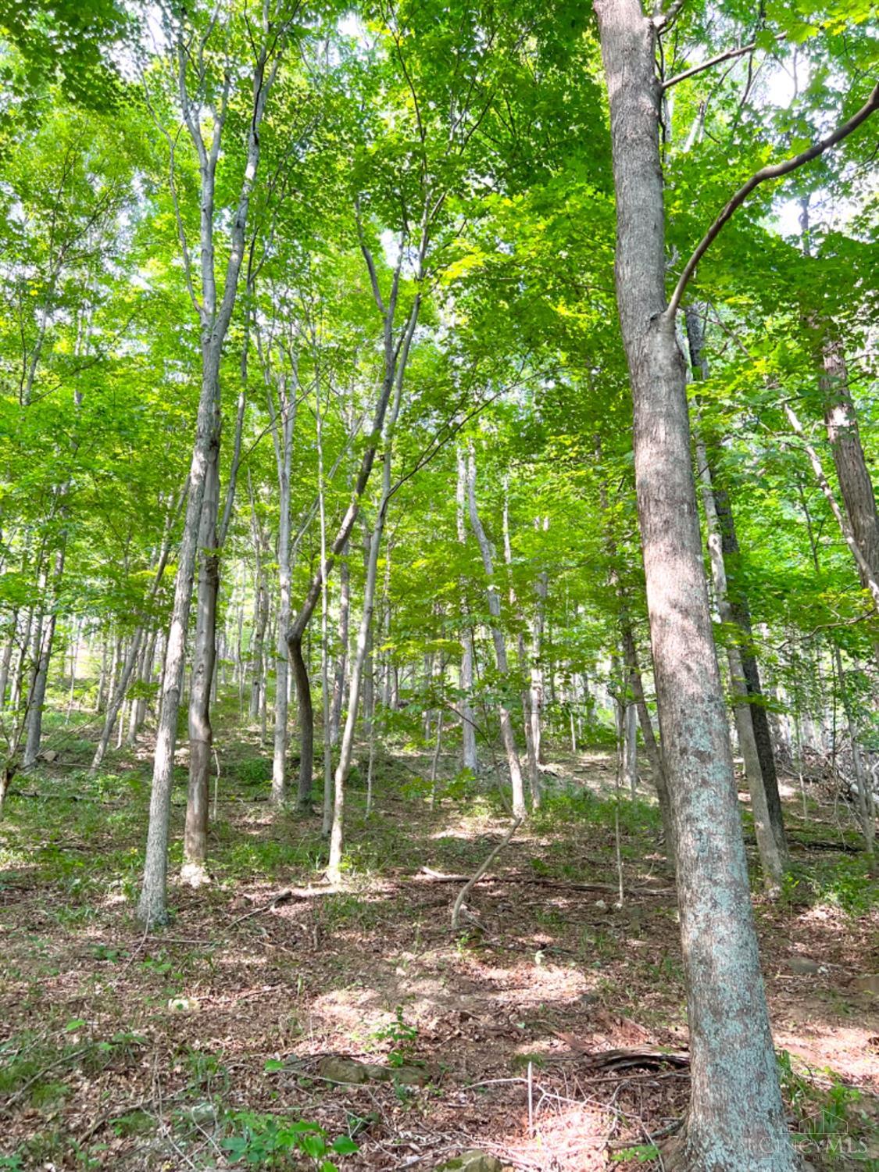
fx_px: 880
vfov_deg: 67.3
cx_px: 440
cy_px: 586
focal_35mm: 26
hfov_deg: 53.1
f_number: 1.5
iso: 80
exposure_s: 1/121
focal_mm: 5.7
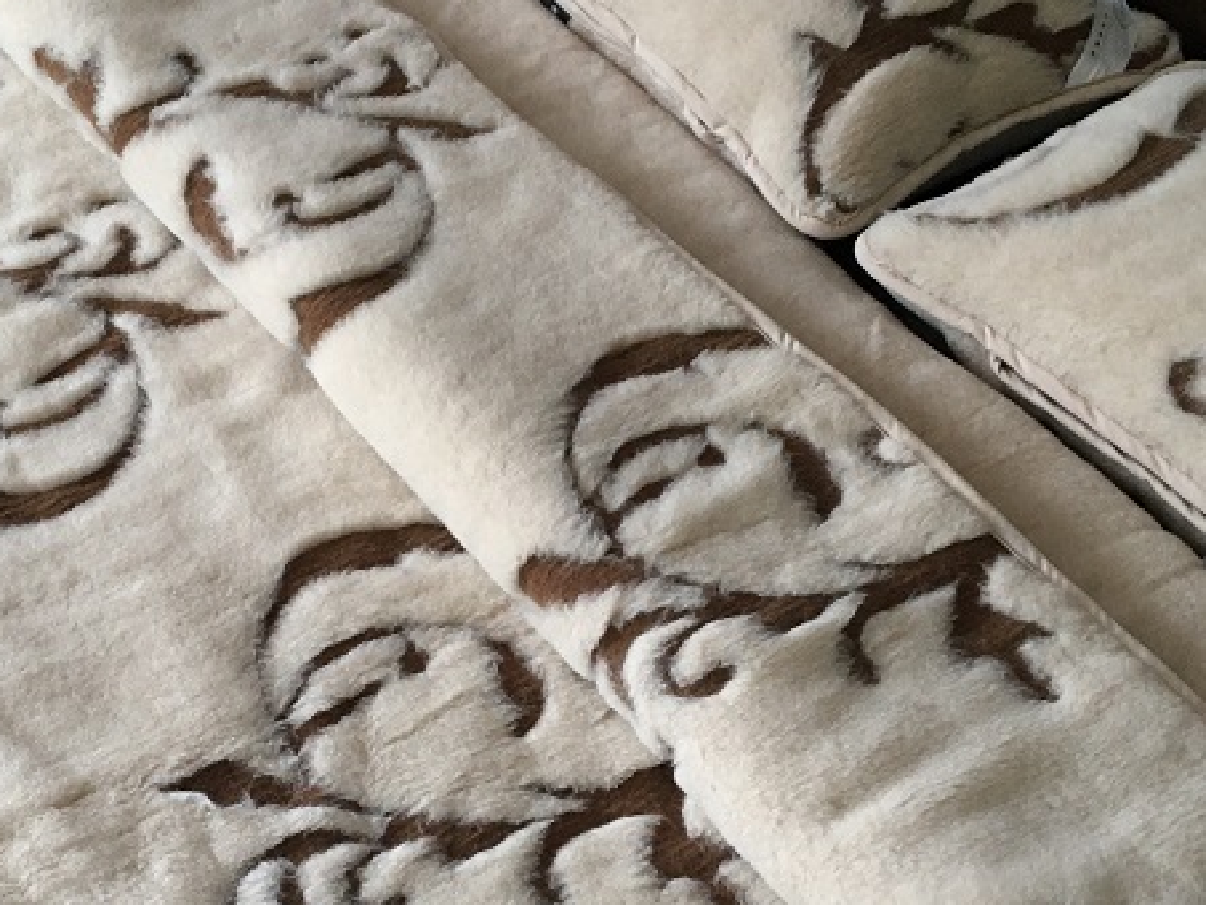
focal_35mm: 64
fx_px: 2230
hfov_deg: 30.1
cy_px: 615
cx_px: 418
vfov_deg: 22.8
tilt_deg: -50.6
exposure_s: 1/33
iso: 125
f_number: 2.2
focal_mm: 4.15
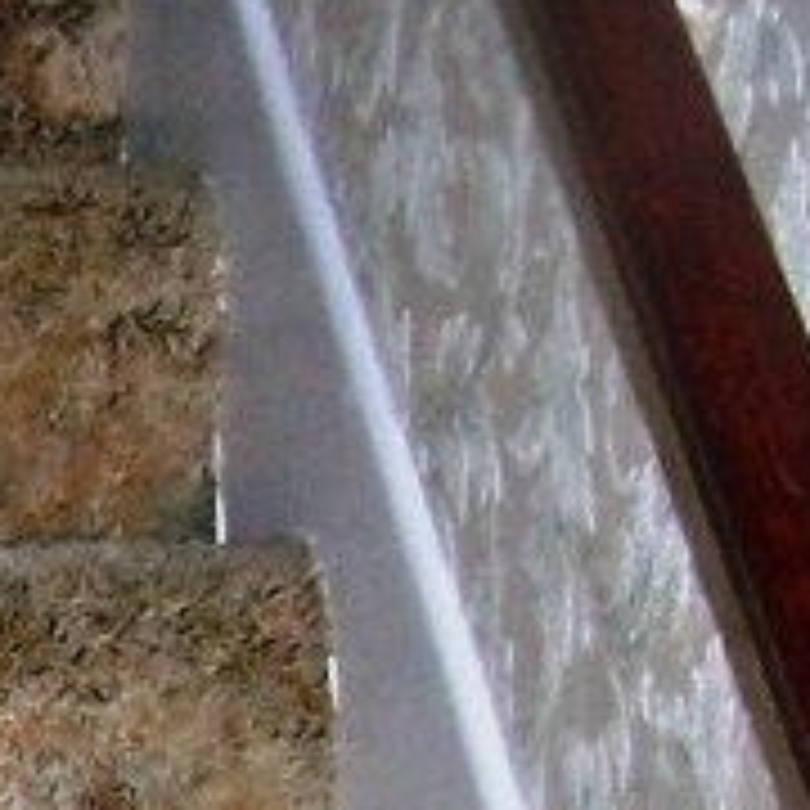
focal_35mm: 240
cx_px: -819
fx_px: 6354
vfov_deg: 7.2
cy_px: 968
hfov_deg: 7.0
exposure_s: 1/60
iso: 80
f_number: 2.8
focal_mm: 6.3
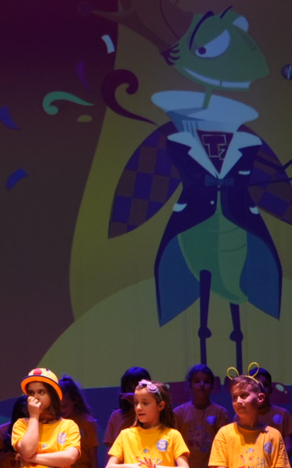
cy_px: 336
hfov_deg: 11.7
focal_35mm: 110
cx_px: -62
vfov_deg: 18.8
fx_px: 1400
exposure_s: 1/250
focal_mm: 44
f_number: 4
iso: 1600
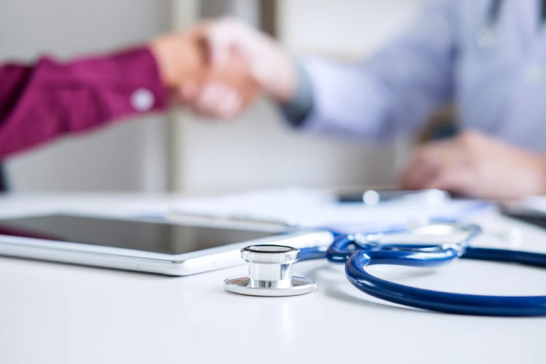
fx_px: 804
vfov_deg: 25.5
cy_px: 182
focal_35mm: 53
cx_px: 273
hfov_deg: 37.5
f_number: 2.8
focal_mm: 35
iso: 200
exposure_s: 1/125
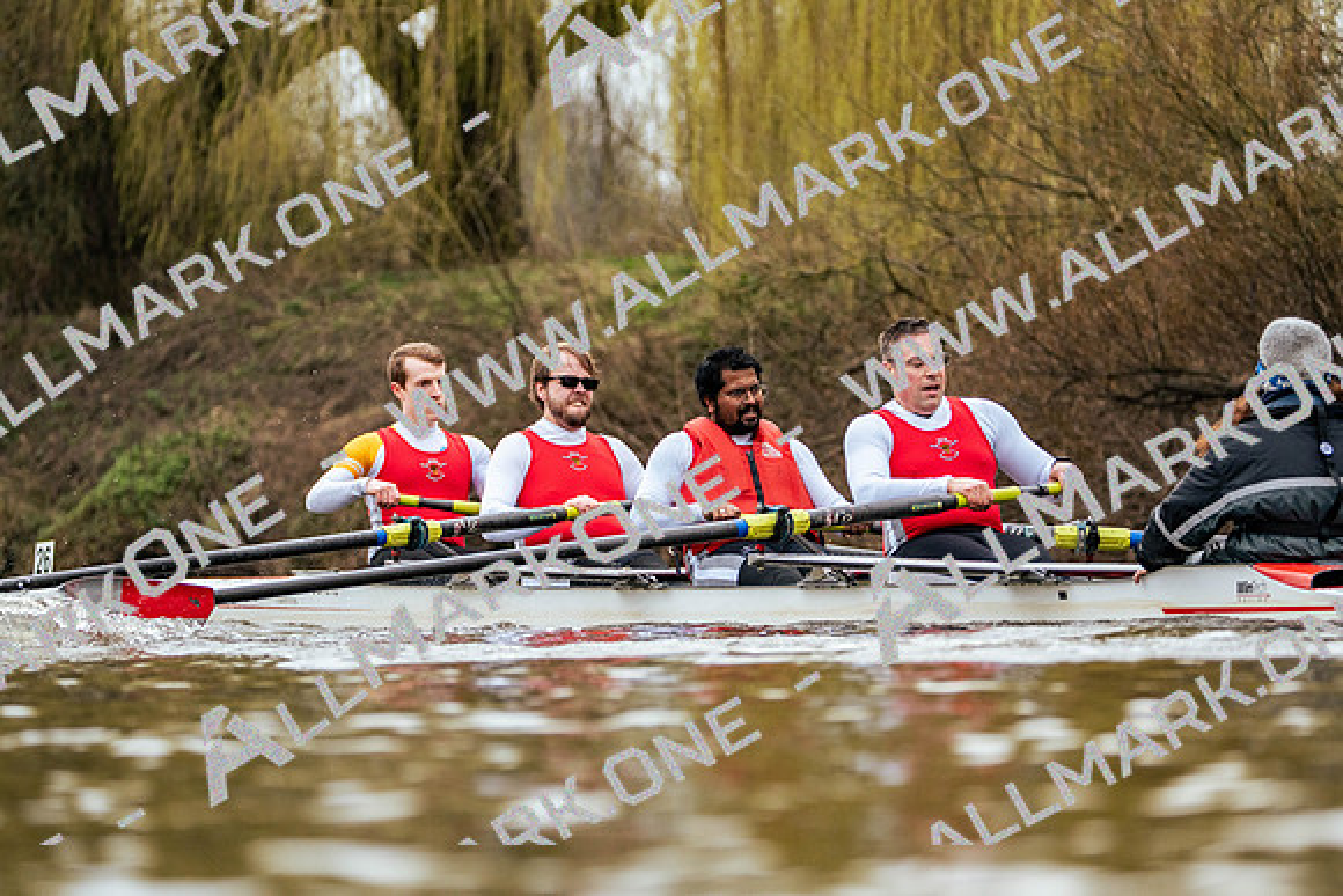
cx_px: 672
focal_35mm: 268
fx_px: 10000
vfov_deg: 5.1
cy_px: 448
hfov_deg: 7.7
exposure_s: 1/2000
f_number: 6.3
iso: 2000
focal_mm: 268
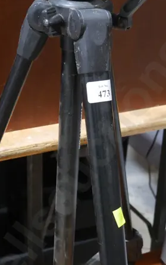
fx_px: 528
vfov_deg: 28.1
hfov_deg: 17.9
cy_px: 172
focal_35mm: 73
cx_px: 84
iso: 800
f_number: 3.6
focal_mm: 15
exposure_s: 1/60
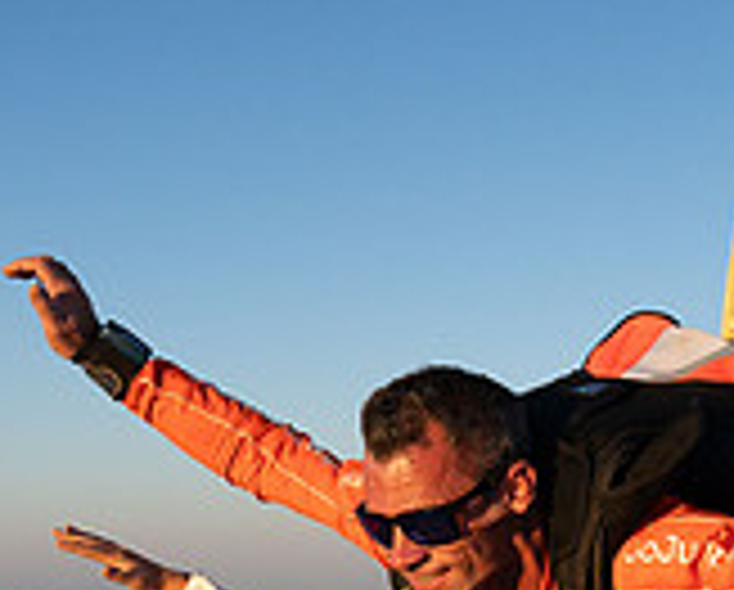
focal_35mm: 80
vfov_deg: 18.3
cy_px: 696
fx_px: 1741
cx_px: 635
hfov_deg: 23.3
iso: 1250
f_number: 7.1
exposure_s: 1/2000
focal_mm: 24
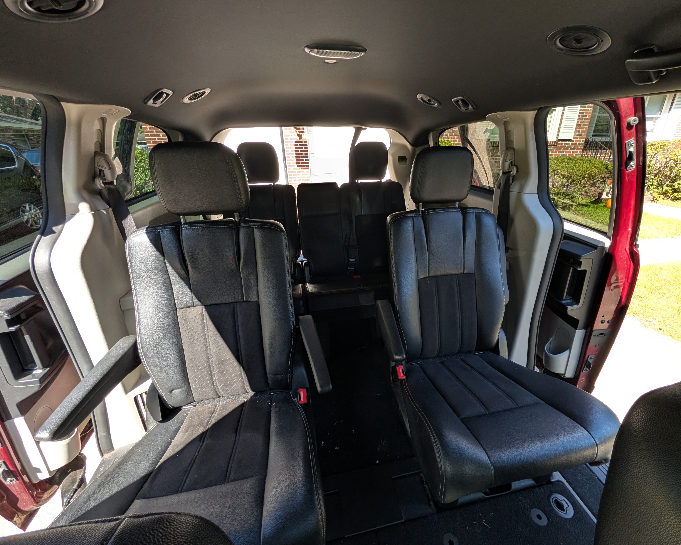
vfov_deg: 92.2
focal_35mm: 13
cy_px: 266
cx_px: 359
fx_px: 262
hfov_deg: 104.7
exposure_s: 1/300
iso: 54
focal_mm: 2.02
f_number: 1.7
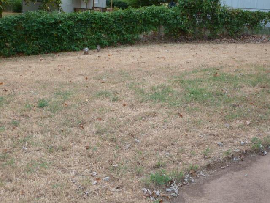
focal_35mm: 52
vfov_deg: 28.0
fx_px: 406
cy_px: 102
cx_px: 135
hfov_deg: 36.8
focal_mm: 9.4
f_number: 4.3
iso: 400
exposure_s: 1/60
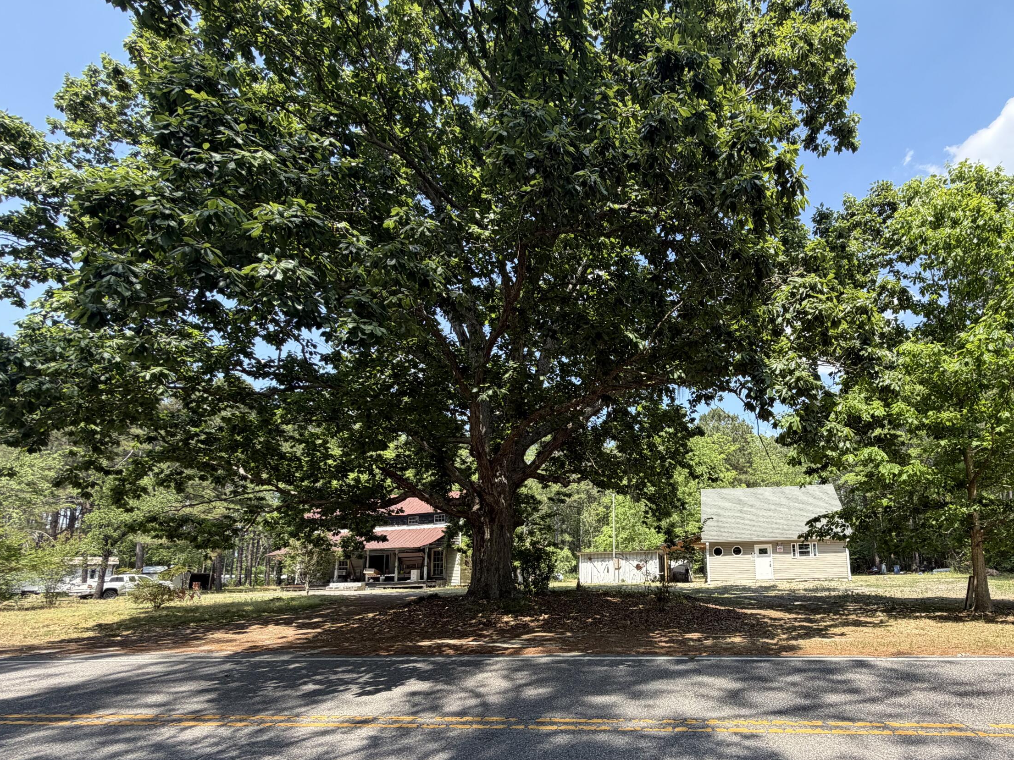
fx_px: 557
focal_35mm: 19
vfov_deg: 67.3
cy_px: 490
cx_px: 667
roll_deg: +2.8
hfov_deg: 82.1
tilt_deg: +10.2
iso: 50
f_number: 2.2
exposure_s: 1/502
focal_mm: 2.22
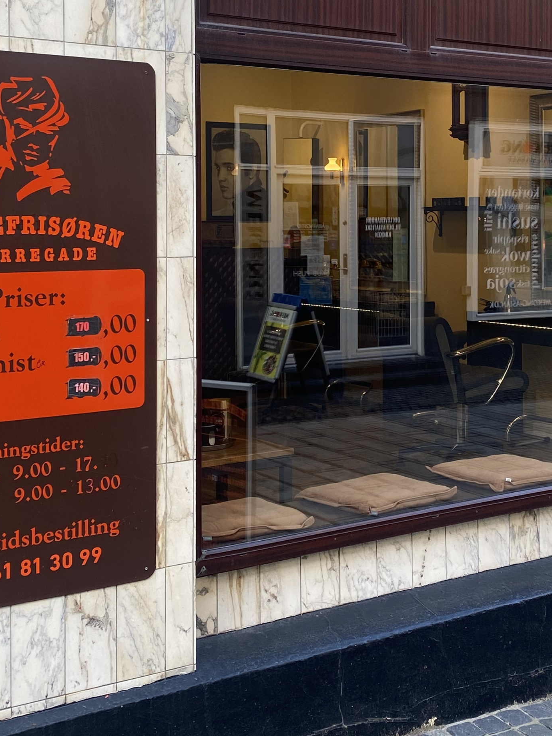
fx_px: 1212
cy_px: 224
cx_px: 364
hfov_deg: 25.5
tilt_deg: +2.0
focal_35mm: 57
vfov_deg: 33.4
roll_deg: -2.1
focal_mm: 4.25
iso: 32
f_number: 1.8
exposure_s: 1/128
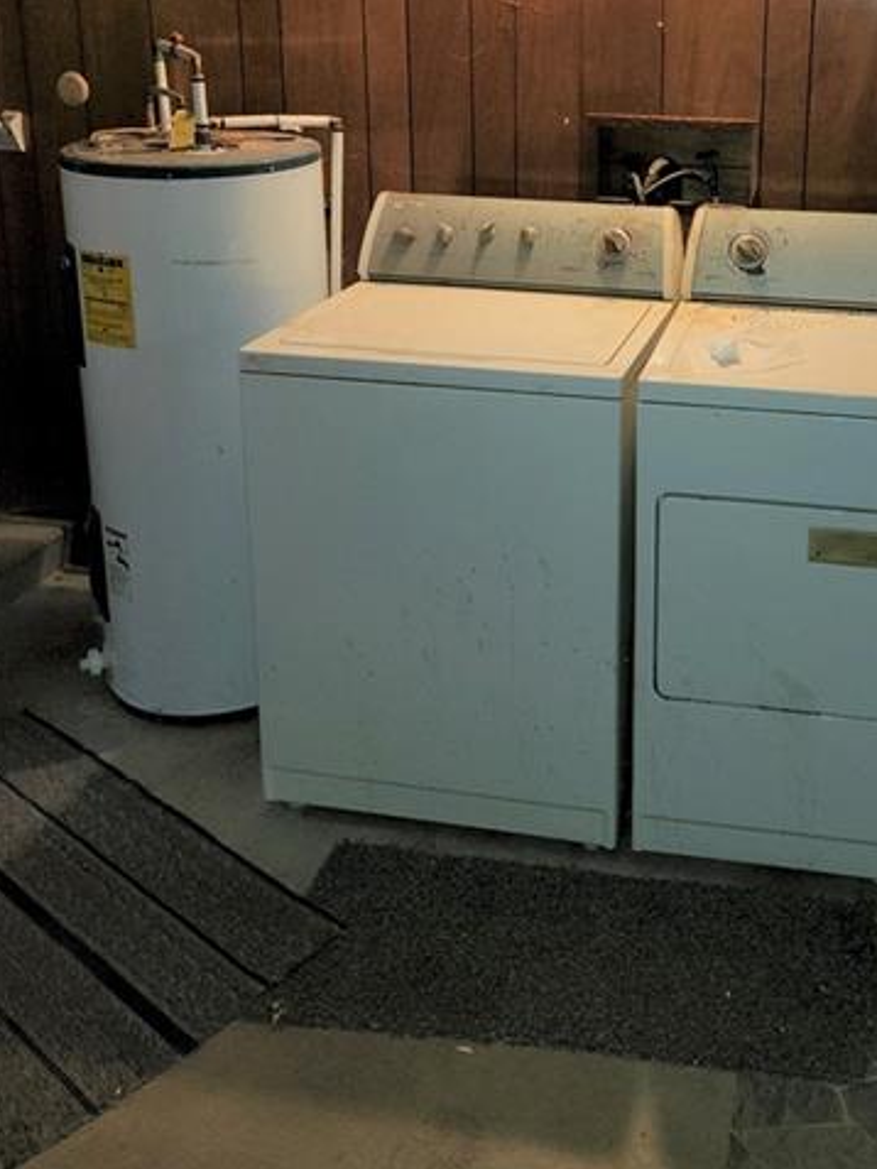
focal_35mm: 37
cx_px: 652
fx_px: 1249
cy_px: 270
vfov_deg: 47.9
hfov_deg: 37.8
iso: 160
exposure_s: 1/20
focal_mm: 6.4
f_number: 1.8
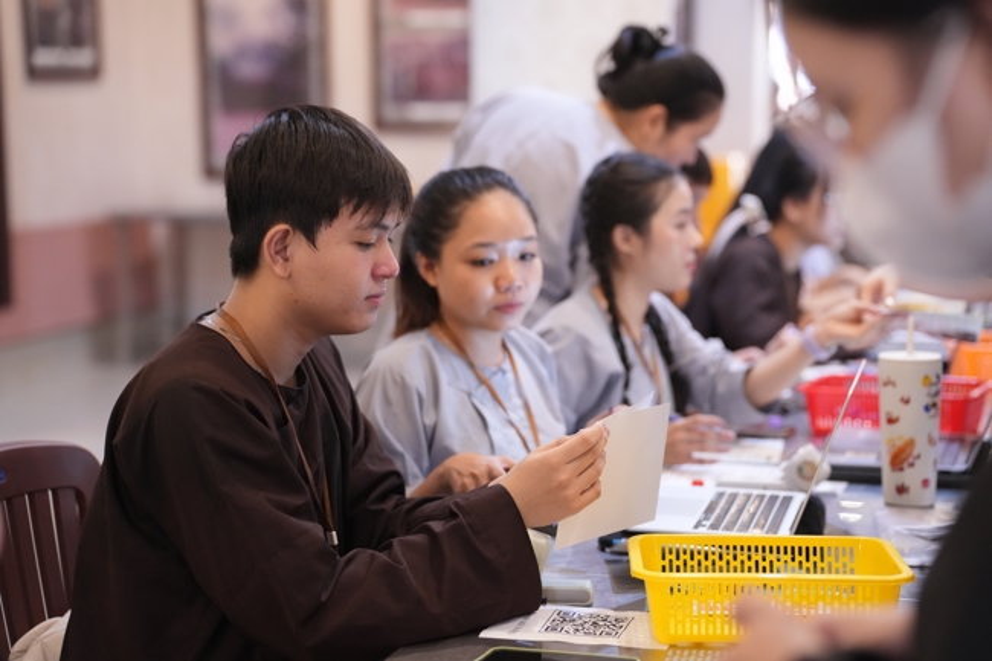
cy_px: 330
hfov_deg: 25.7
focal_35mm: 79
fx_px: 2176
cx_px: 496
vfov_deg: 17.3
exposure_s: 1/125
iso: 6400
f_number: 2.5
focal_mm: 79
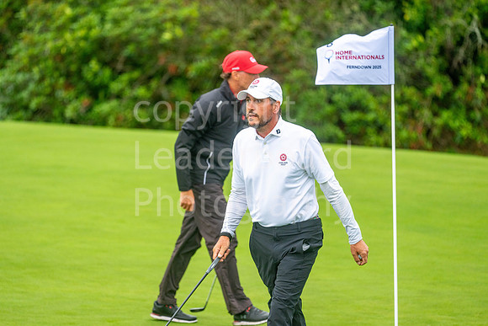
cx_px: 244
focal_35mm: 300
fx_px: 4067
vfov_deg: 4.6
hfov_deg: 6.9
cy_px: 163
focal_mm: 300
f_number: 4
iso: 800
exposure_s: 1/1000
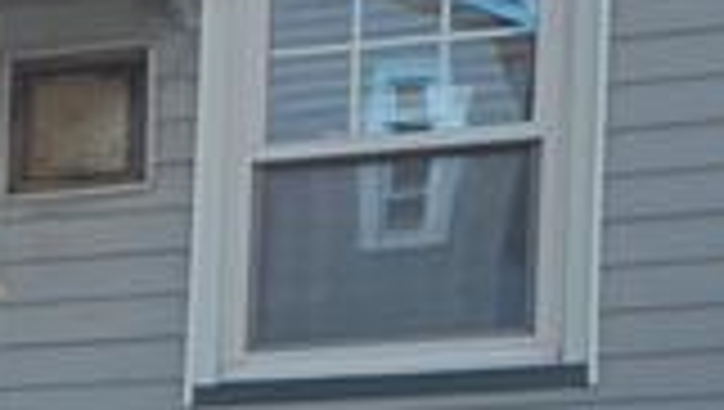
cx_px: -1093
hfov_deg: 11.1
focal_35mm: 159
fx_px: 3056
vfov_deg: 7.1
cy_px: 1093
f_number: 1.7
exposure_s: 1/5000
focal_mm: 6.3
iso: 80
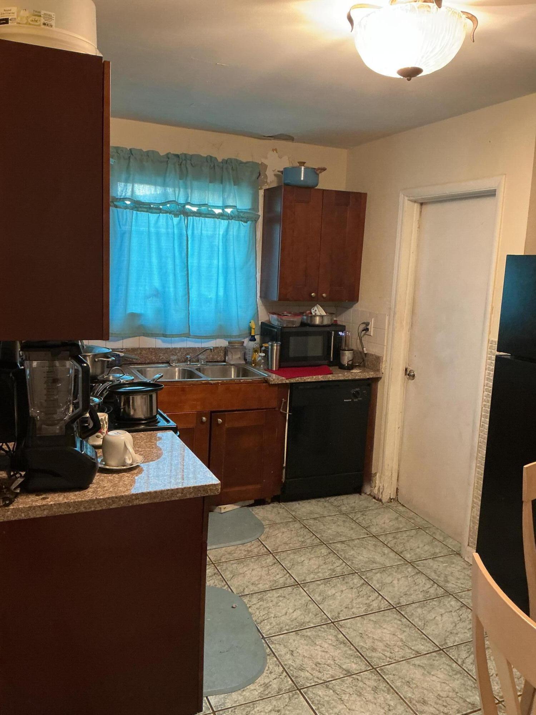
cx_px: 268
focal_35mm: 29
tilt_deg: -9.6
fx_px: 599
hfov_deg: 48.2
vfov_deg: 61.7
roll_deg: -2.7
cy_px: 358
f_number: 1.8
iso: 250
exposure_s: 1/40
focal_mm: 3
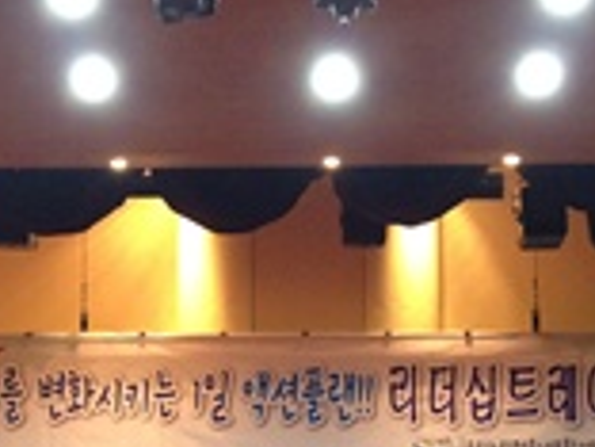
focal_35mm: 90
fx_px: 1547
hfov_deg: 21.8
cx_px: 294
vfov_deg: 16.3
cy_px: 378
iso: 250
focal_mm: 4.28
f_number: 2.4
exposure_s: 1/20
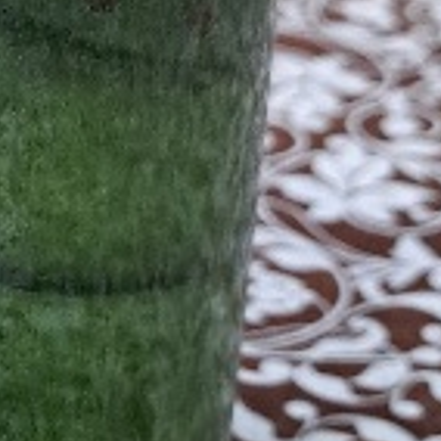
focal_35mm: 138
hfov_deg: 11.9
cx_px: -297
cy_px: 65
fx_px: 1989
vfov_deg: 12.6
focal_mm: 5.23
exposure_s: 1/50
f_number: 1.8
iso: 250
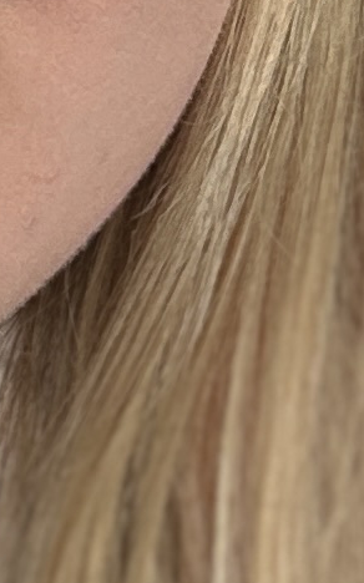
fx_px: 3337
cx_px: -365
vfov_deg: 9.9
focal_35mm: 210
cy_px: -6
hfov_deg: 6.1
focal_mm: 2.69
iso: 20
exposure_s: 1/149
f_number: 1.9
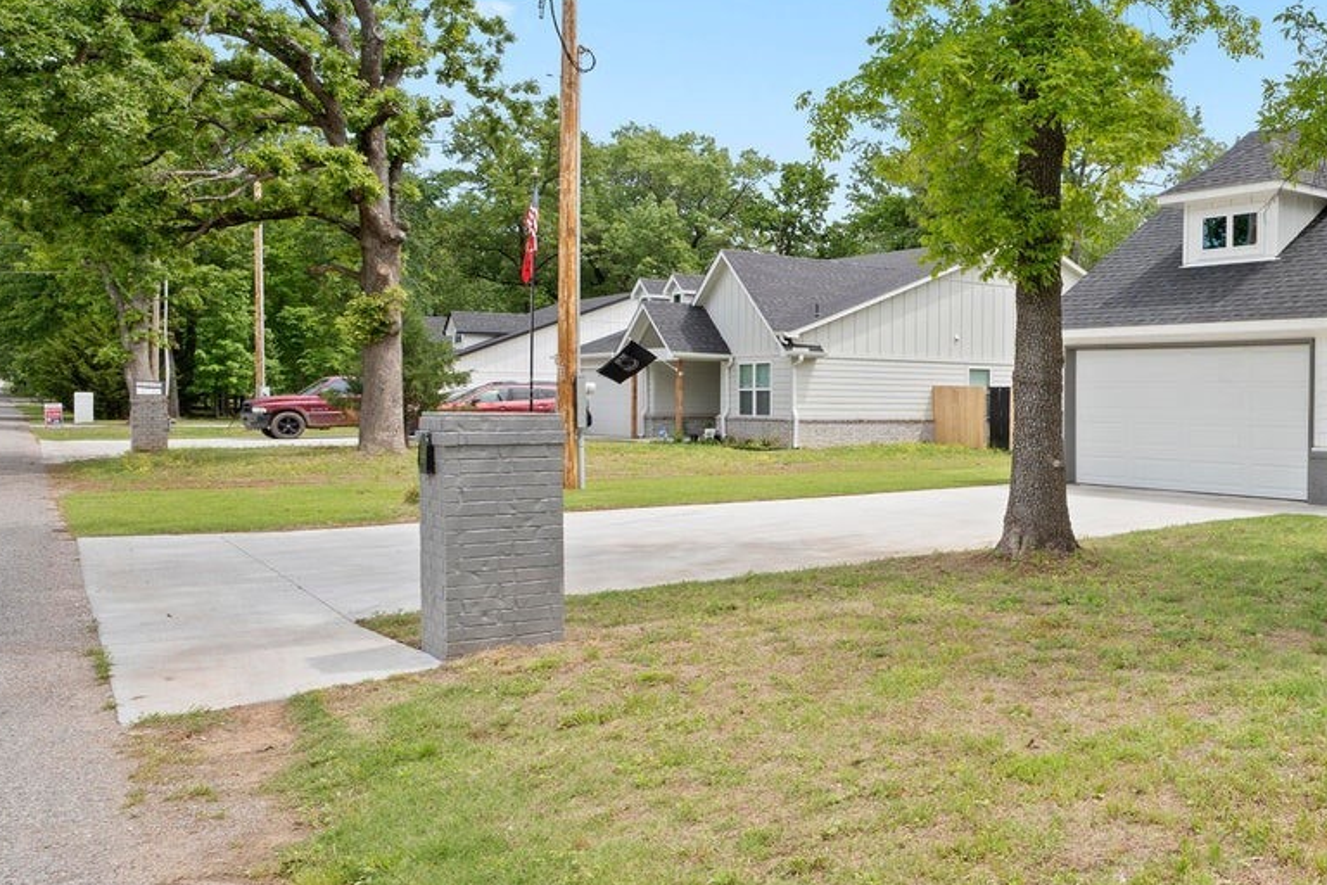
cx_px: 1246
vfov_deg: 41.1
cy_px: 420
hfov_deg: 50.5
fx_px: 1179
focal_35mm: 32
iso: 200
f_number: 9
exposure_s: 1/100
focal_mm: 16
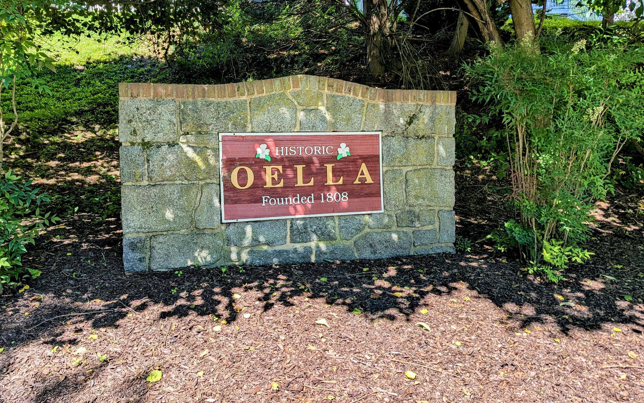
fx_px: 491
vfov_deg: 44.5
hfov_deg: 66.4
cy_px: 178
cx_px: 297
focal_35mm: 28
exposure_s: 1/456
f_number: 1.85
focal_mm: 6.81
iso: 39
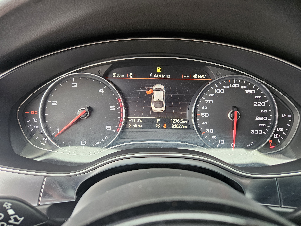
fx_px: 200
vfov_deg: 58.9
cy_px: 113
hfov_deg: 73.9
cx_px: 150
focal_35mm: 23
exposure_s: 1/66
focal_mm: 5.4
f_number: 1.8
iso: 250
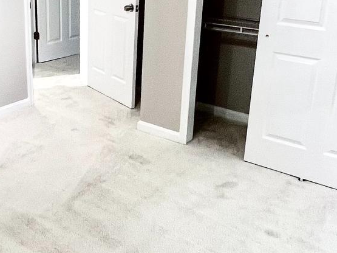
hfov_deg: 38.8
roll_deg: -0.4
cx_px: 91
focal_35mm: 48
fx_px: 467
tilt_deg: -18.9
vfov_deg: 30.1
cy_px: 95
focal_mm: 1.57
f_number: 1.8
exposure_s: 1/60
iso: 125
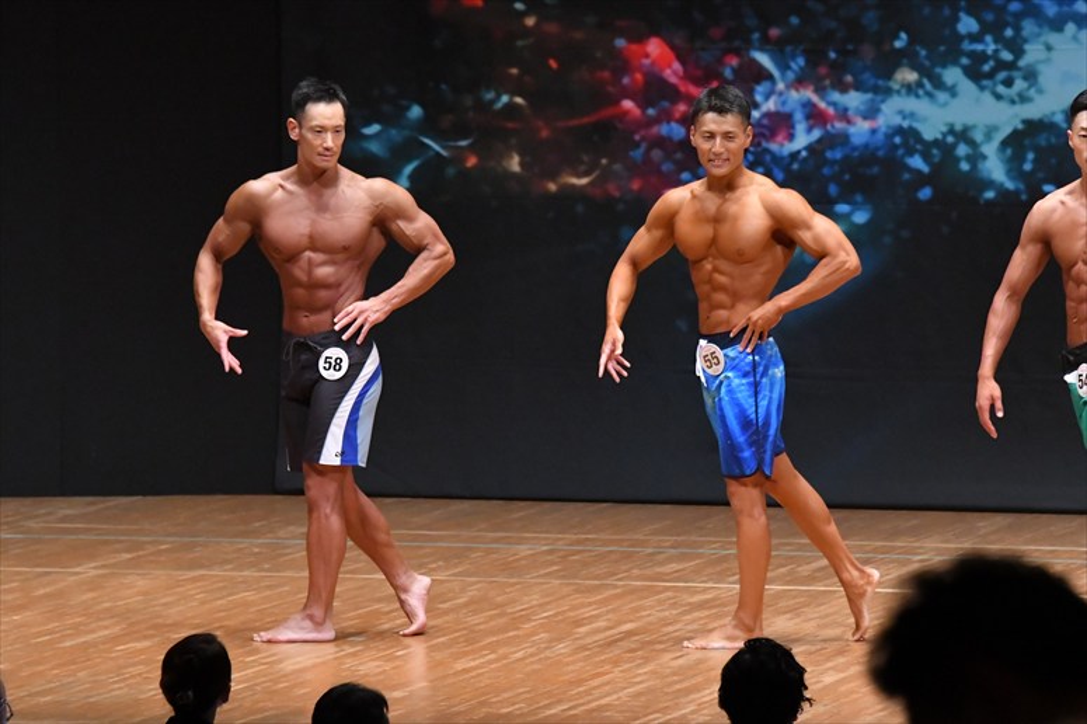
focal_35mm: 255
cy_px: 362
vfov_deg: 5.4
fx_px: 7696
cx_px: 544
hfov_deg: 8.1
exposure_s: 1/400
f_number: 5.6
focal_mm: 170
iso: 8000
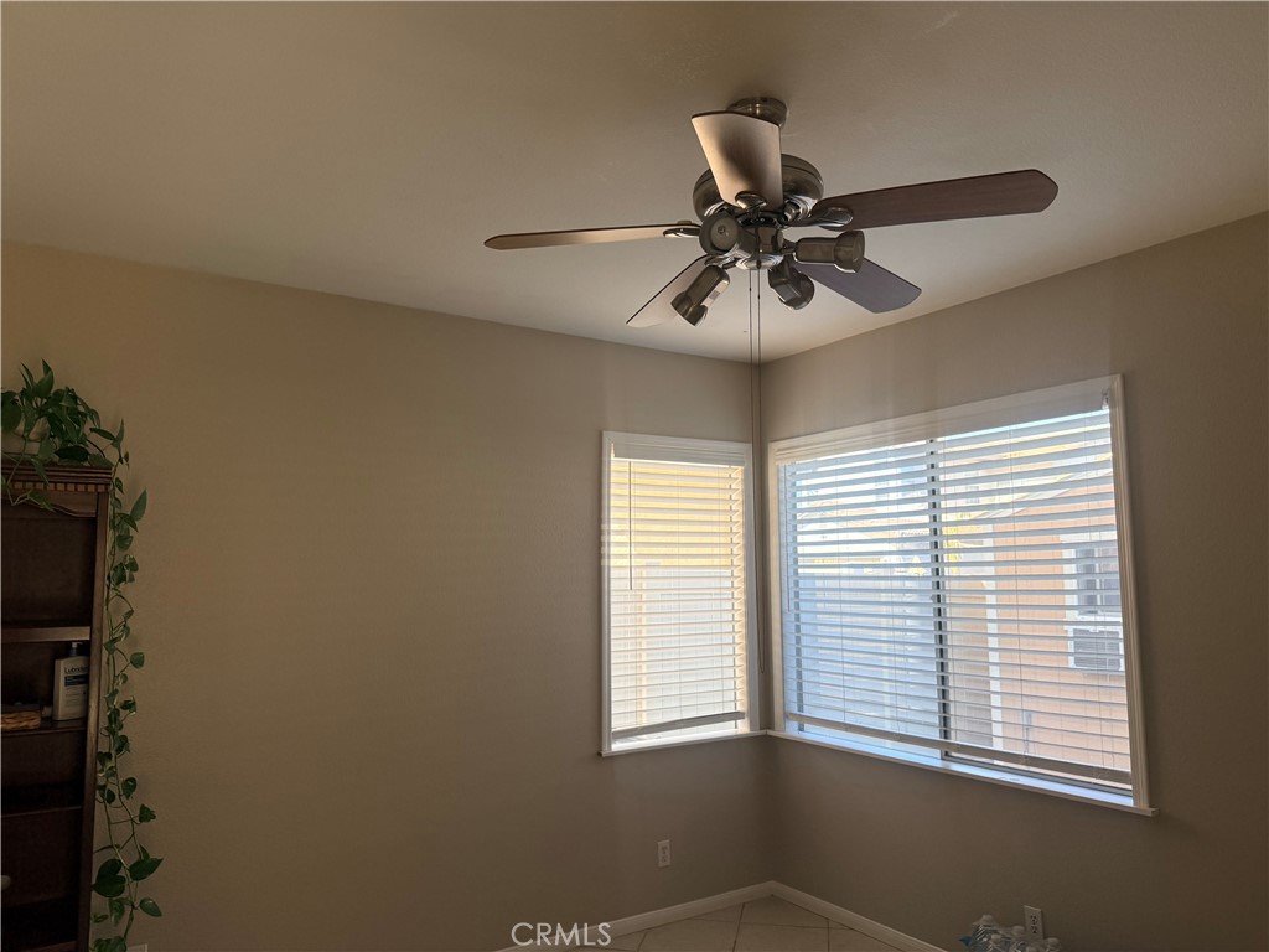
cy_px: 476
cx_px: 634
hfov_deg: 71.6
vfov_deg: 56.8
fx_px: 880
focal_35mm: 24
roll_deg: +0.2
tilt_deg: +6.0
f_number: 1.78
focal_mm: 6.76
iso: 200
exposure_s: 1/238
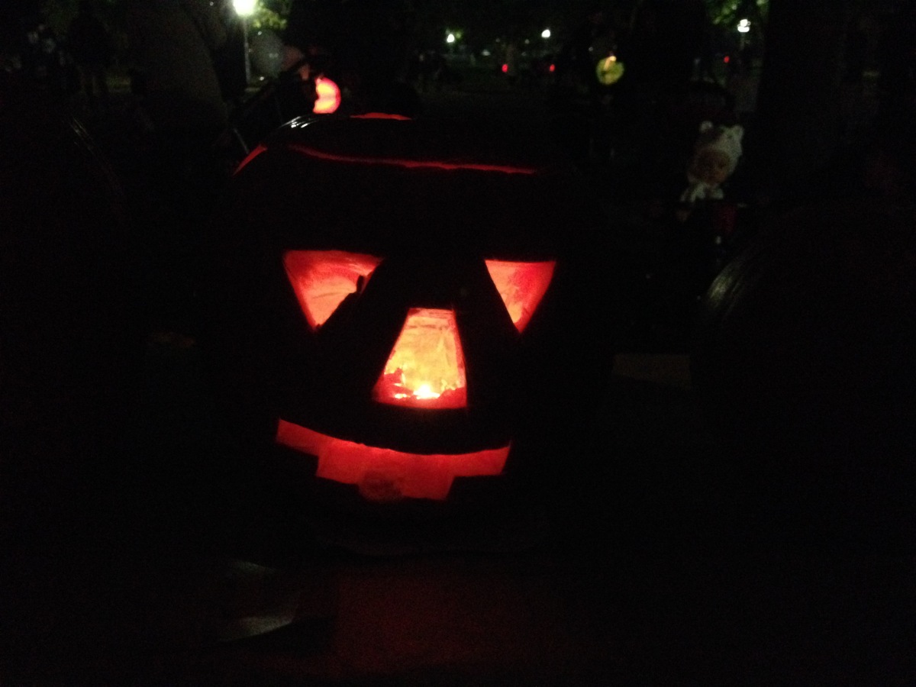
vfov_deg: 40.7
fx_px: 926
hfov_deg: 52.6
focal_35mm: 35
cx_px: 458
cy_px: 344
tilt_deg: -18.7
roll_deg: -0.8
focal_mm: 4.28
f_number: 2.4
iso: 800
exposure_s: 1/15
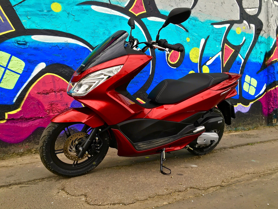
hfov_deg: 61.7
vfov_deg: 48.2
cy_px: 104
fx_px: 233
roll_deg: +1.6
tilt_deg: -0.1
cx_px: 139
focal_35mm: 29
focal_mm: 4.15
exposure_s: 1/472
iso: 25
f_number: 2.2
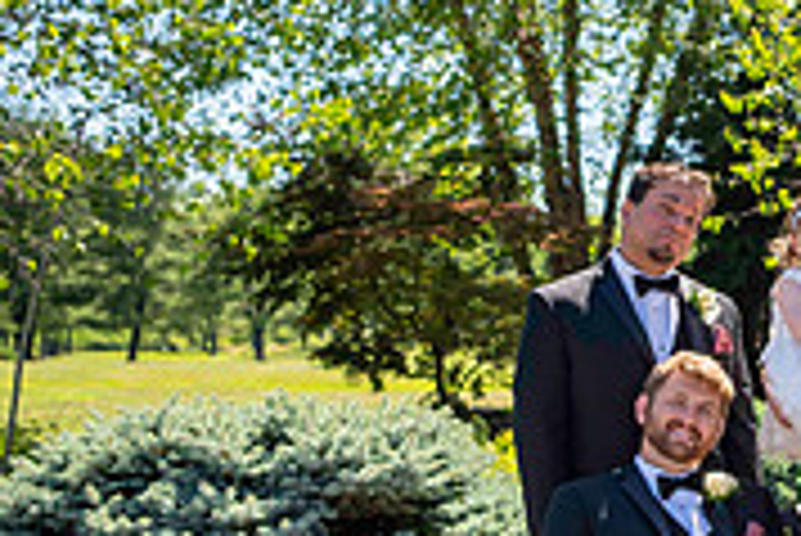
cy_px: 378
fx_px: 2316
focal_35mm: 104
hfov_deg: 17.6
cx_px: 1197
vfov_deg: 13.2
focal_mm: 32
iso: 100
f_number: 3.2
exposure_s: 1/1600
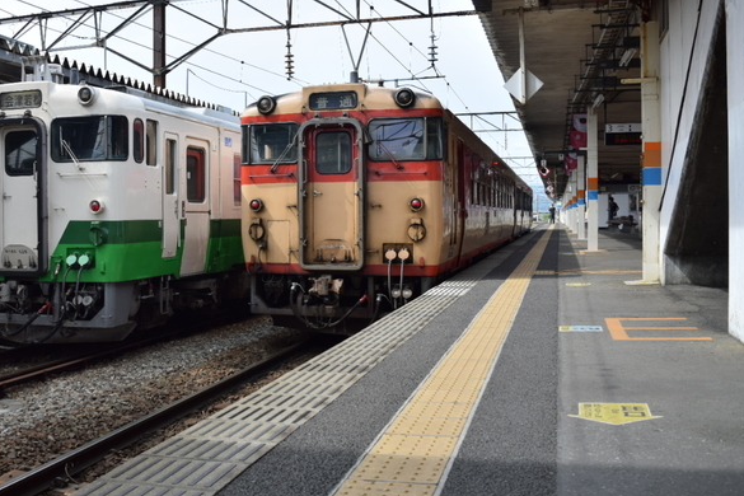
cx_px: 242
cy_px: 230
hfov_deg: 46.6
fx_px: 847
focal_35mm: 41
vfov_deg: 32.6
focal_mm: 20
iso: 100
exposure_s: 1/500
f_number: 5
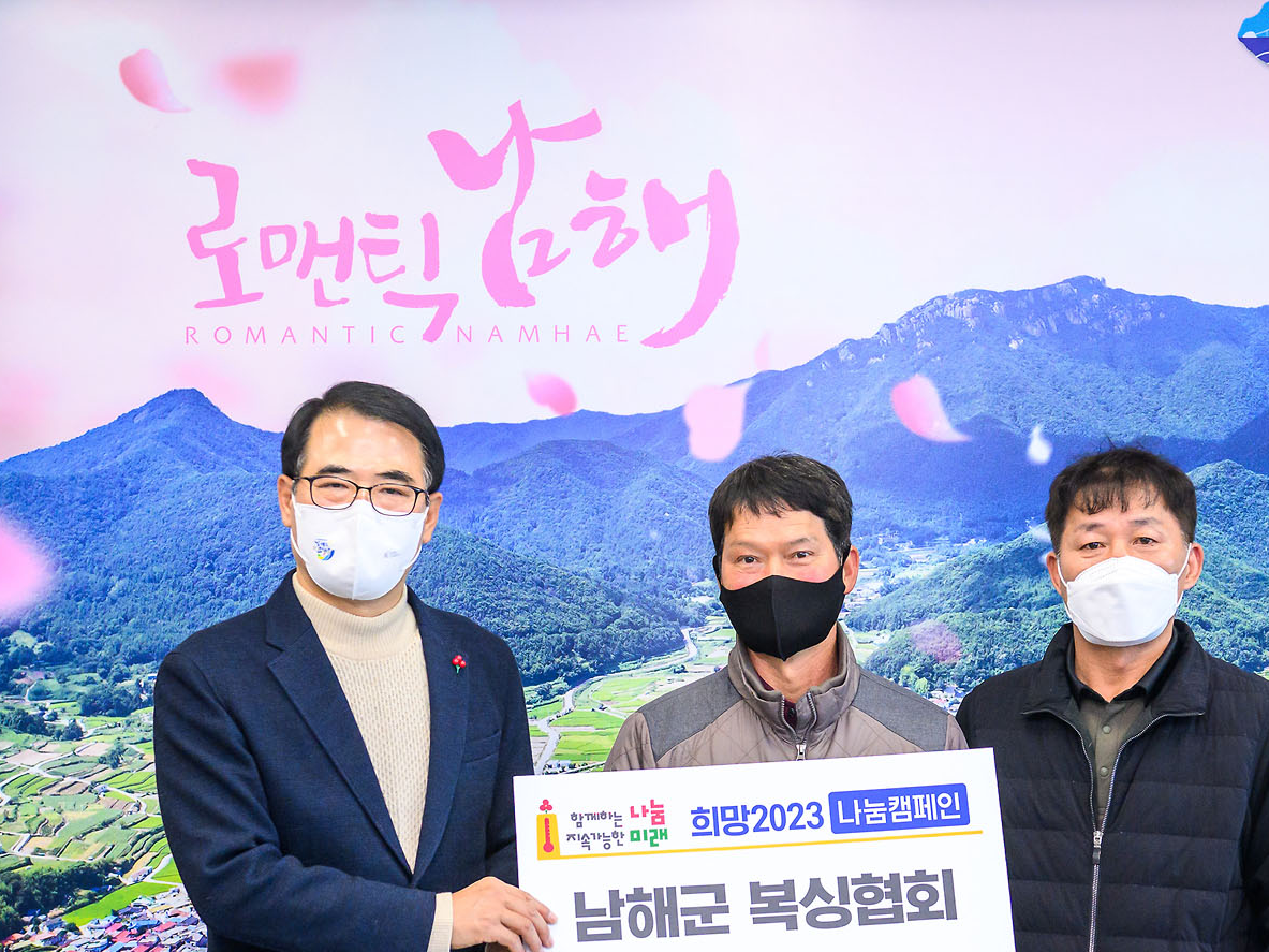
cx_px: 757
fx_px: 2383
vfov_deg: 22.4
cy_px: 689
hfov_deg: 29.8
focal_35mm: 65
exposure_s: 1/200
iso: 1600
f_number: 4
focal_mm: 40
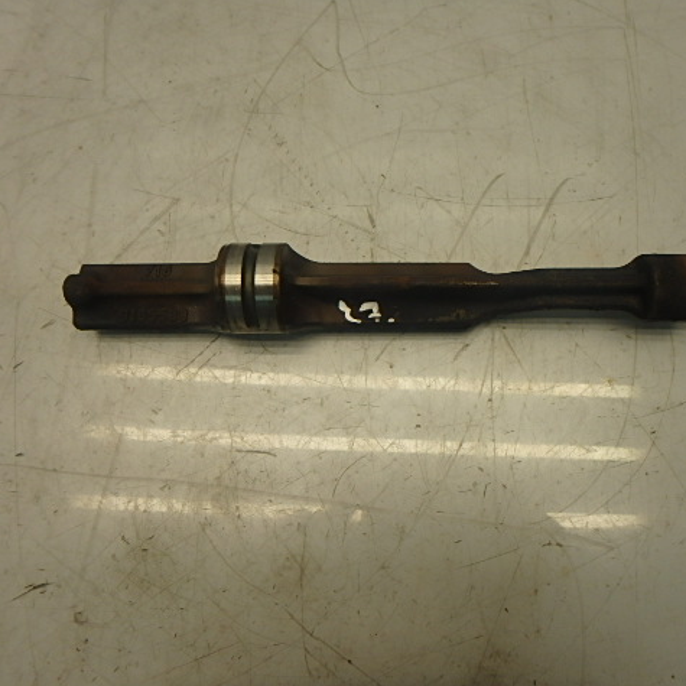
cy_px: 341
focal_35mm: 25
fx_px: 561
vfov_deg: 62.9
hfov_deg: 62.3
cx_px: 416
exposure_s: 1/60
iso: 125
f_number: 3.5
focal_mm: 3.7
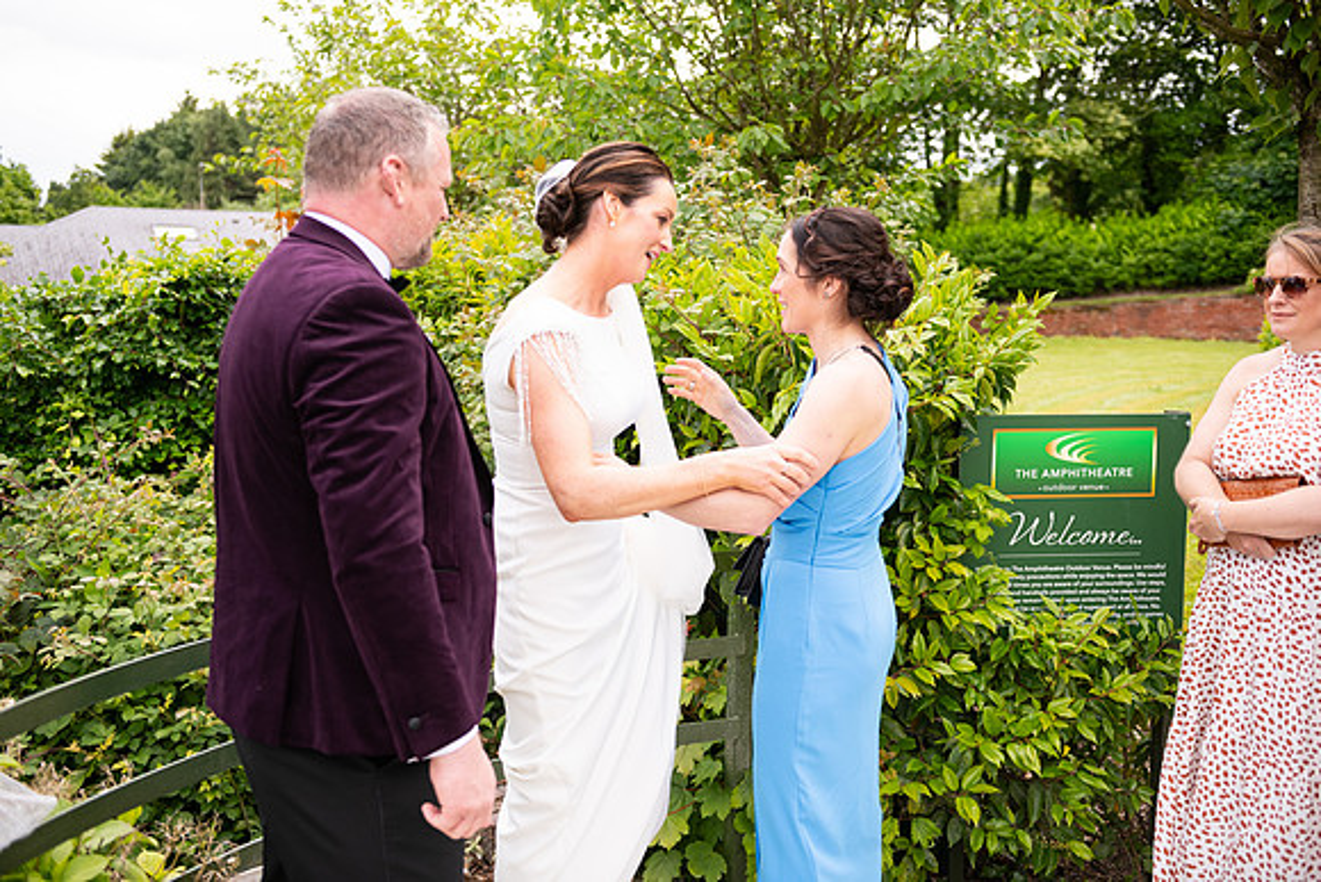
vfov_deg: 36.9
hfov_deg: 53.1
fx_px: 1321
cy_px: 441
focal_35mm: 36
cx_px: 660
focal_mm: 36
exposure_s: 1/1250
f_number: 3.5
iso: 250
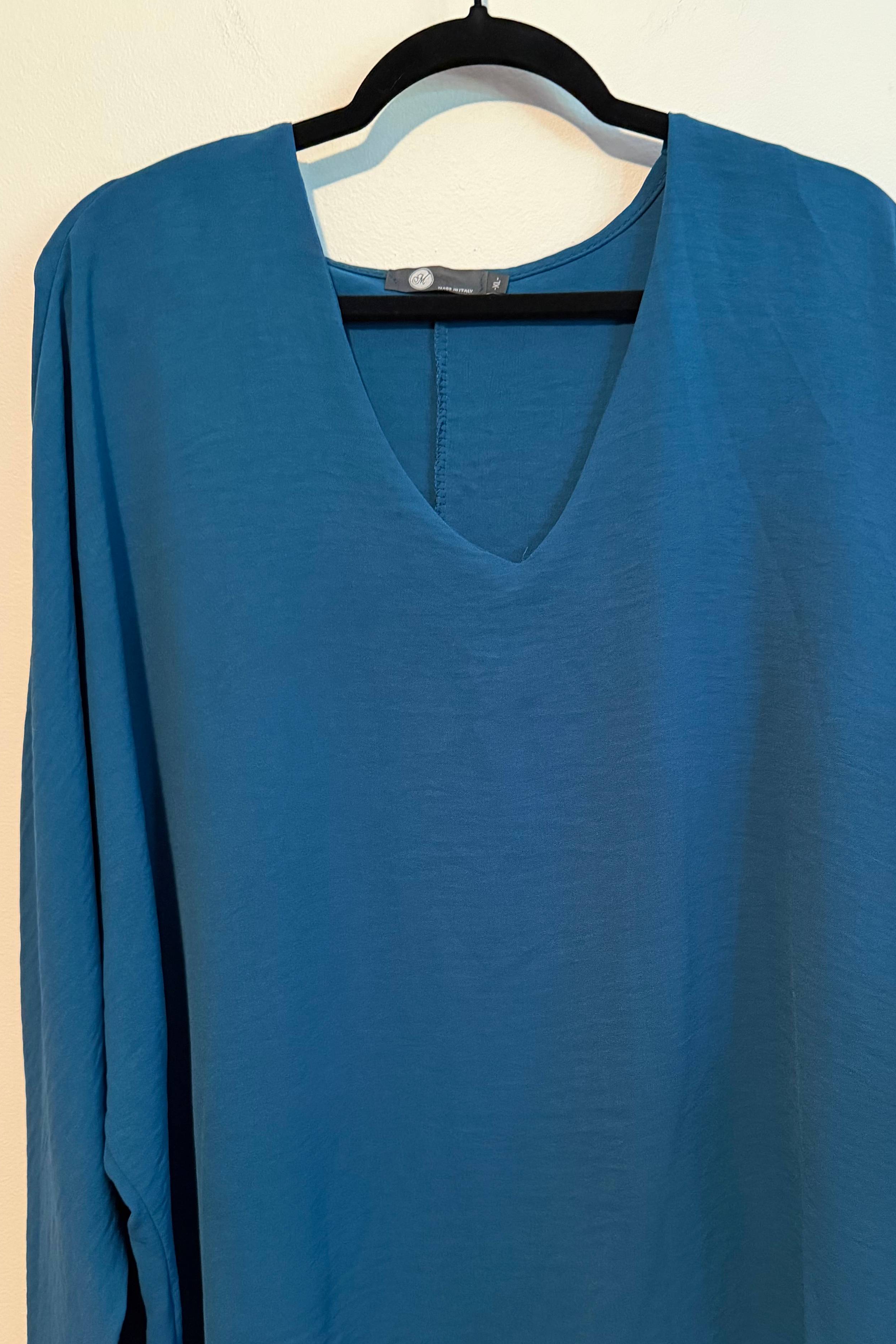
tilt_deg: -4.6
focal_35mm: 34
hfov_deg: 38.6
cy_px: 792
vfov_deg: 55.5
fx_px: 1269
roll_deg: +3.8
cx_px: 575
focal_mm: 6.76
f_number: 1.78
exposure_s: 1/60
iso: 640
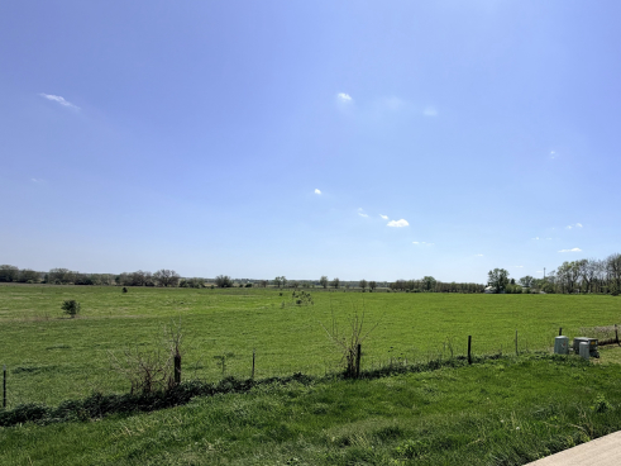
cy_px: 308
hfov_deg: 81.4
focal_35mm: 19
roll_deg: -0.9
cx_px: 421
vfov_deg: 66.9
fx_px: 341
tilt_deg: -3.6
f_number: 2.2
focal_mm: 2.22
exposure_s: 1/1464
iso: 20
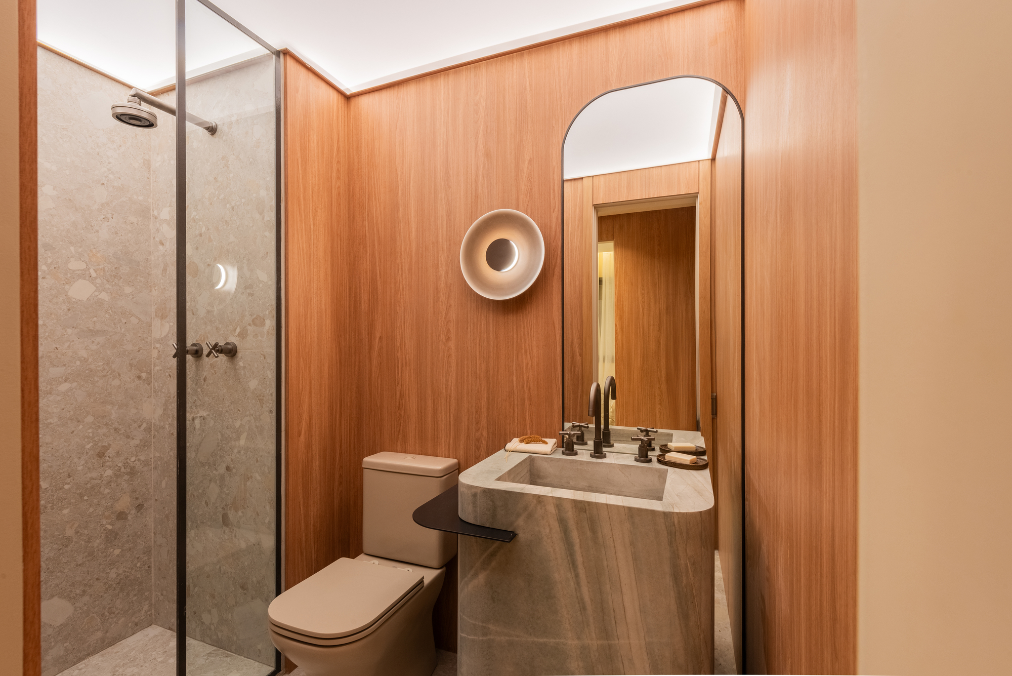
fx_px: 450
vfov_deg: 73.8
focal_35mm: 16
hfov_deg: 96.7
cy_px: 338
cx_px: 506
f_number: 16
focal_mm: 16
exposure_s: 1/30
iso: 400
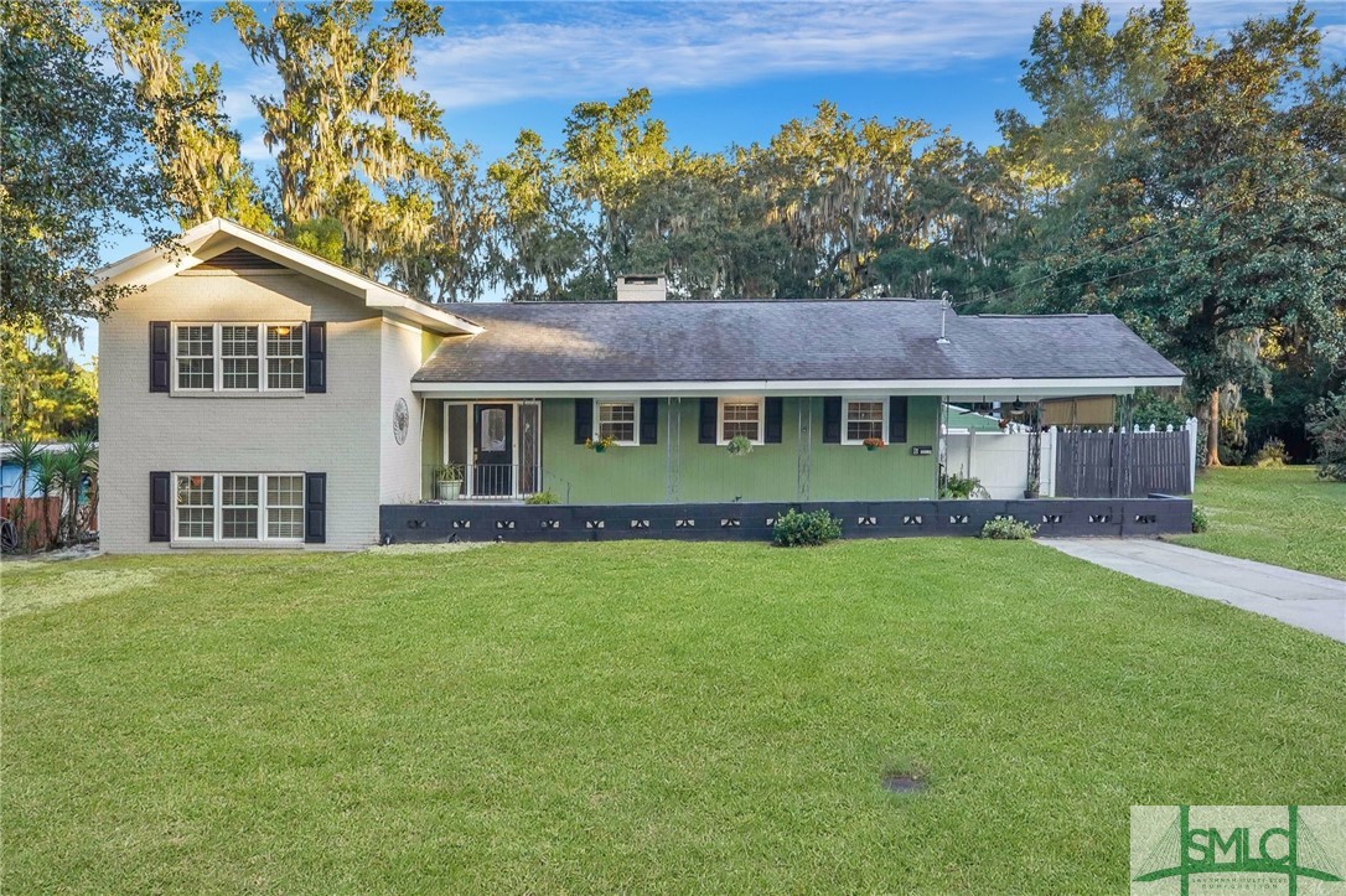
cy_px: 448
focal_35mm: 26
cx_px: 673
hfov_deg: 70.5
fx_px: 953
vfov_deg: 50.4
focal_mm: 25.5
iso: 320
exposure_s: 1/60
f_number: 9
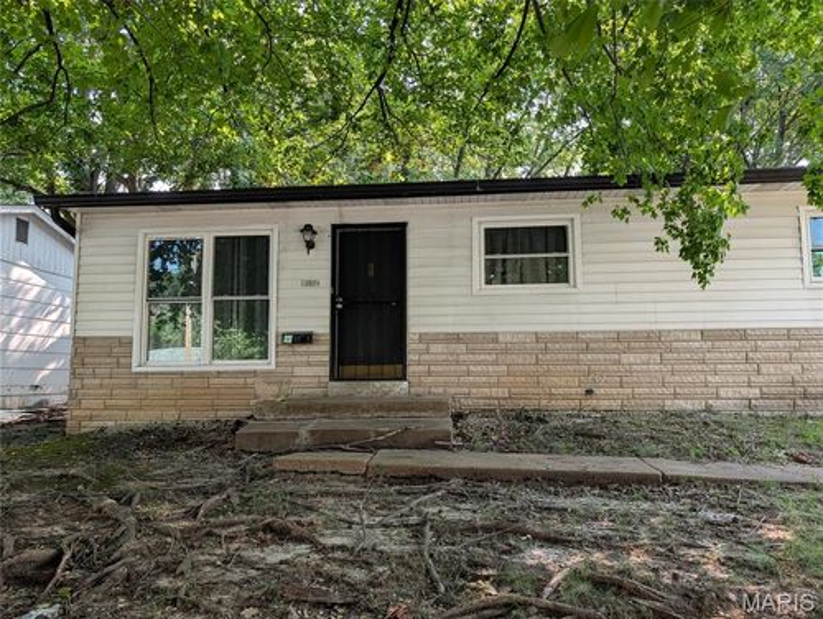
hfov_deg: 71.5
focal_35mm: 24
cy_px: 310
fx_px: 571
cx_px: 412
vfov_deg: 56.9
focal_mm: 6.9
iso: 21
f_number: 1.68
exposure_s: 1/125
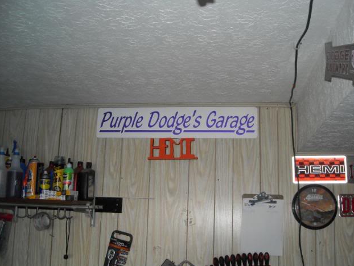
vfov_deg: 39.7
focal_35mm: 36
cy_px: 136
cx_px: 180
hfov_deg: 51.3
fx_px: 368
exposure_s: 1/60
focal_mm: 5.7
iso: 200
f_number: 2.8
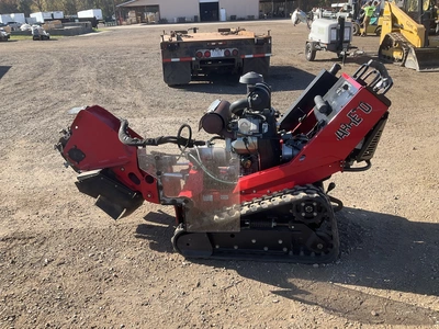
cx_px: 220
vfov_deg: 48.2
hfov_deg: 61.7
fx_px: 368
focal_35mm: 29
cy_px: 164
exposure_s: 1/599
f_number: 1.8
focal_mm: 3
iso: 25
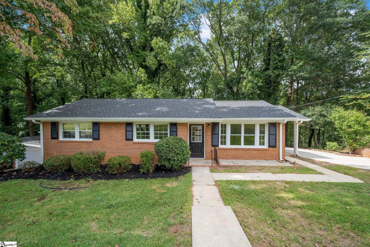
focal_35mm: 15
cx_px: 185
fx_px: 154
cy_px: 124
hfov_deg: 100.4
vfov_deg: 77.3
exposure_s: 1/160
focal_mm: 15
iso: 320
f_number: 8
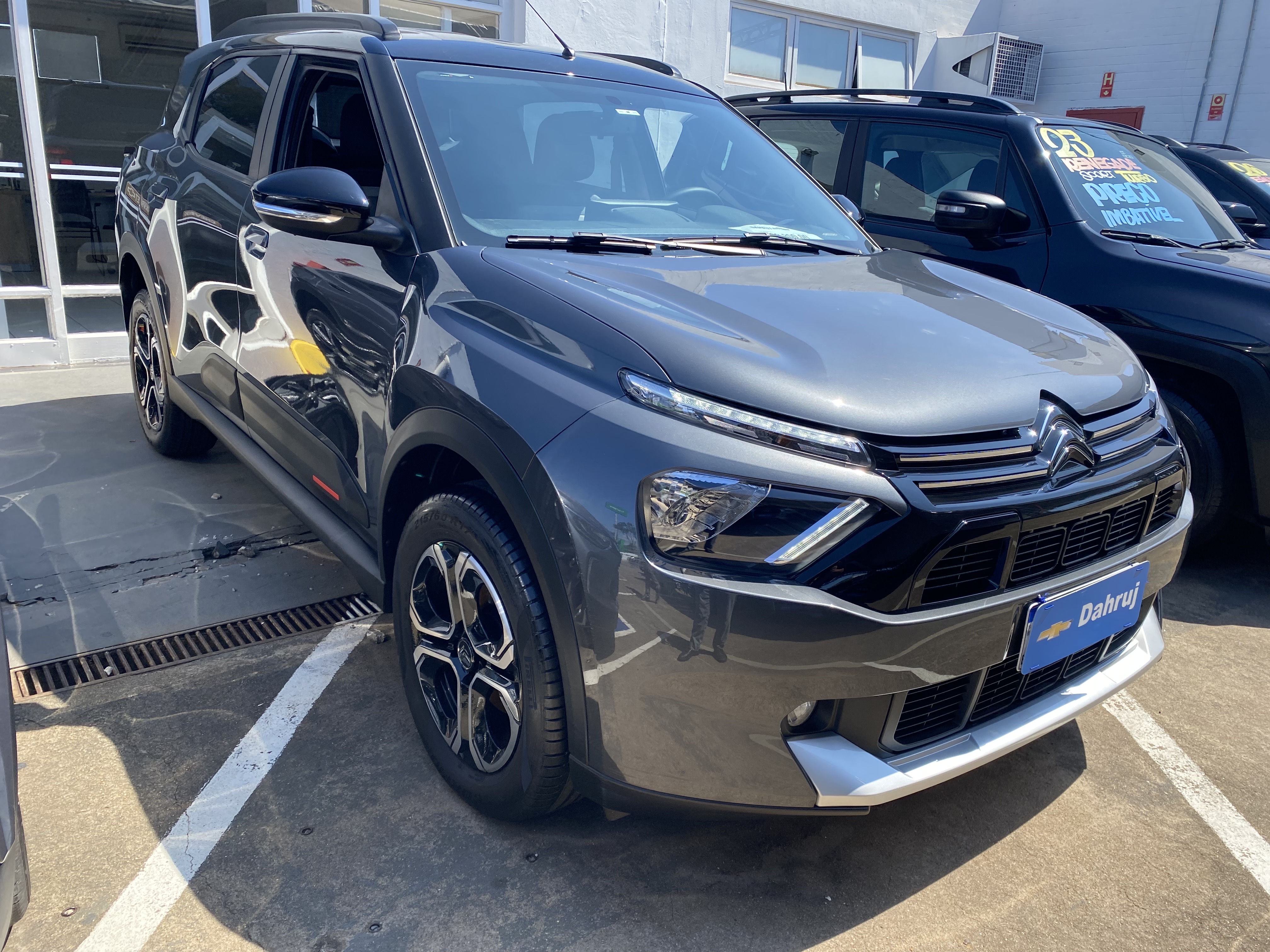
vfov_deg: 53.1
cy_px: 476
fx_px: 954
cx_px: 635
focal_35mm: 26
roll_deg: -2.5
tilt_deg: -15.8
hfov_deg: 67.3
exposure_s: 1/1025
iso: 32
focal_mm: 4.25
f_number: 1.8
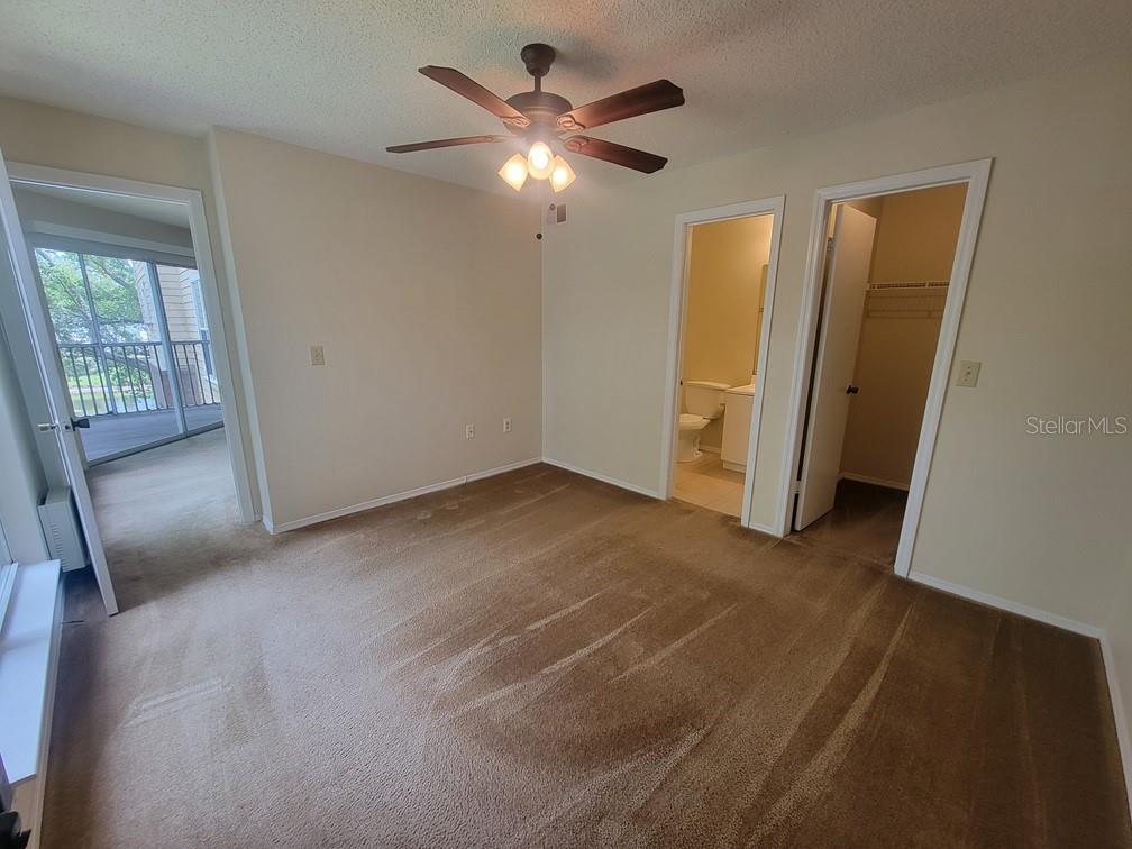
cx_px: 566
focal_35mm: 13
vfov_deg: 89.9
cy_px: 424
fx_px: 425
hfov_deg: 106.2
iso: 160
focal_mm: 2.2
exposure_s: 1/60
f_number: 2.2
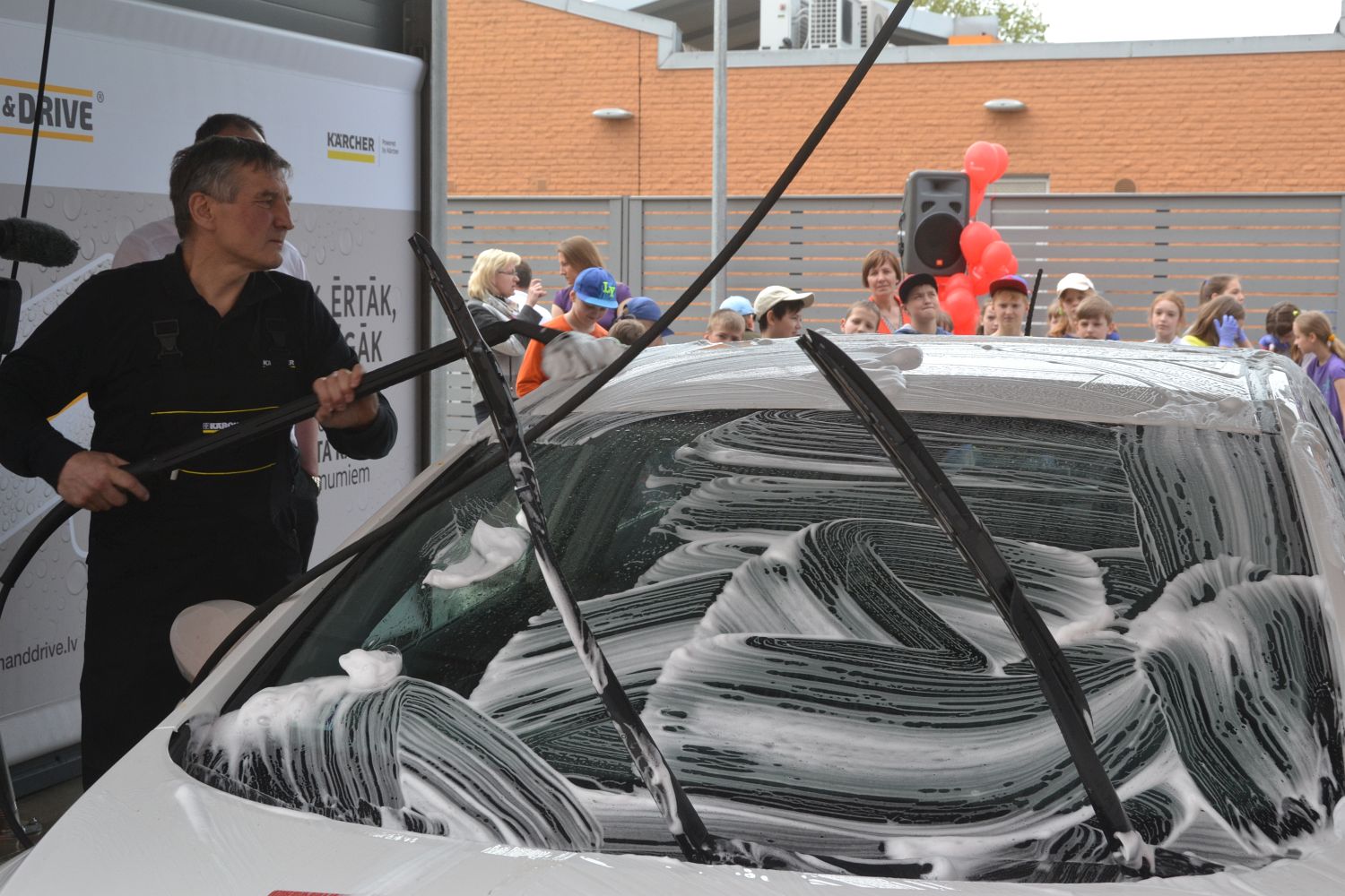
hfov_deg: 37.9
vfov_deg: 25.8
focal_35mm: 52
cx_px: 672
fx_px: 1961
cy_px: 448
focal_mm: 35
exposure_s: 1/160
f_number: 10
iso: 400
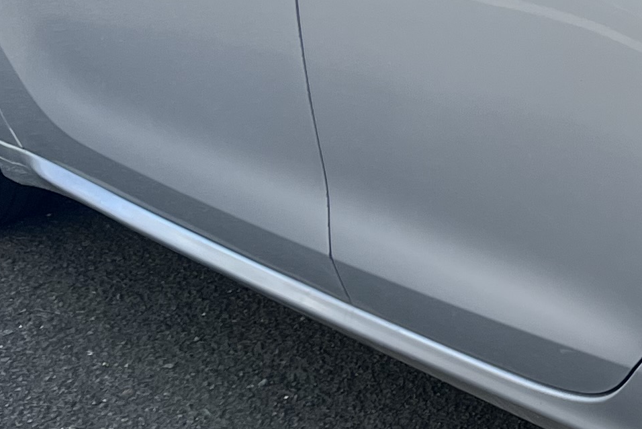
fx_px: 2033
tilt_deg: -20.4
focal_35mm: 114
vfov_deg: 11.9
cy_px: 12
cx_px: 928
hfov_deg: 16.5
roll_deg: +0.9
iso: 50
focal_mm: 5.7
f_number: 1.5
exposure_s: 1/902
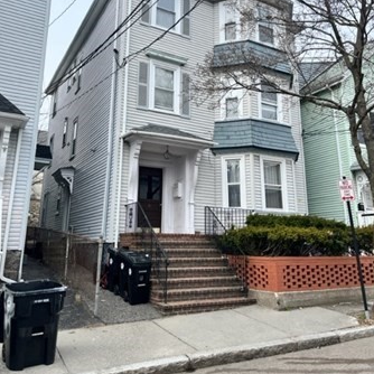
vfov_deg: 52.0
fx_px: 379
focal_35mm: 31
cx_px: 188
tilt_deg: +15.1
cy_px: 141
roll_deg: -0.4
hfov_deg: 52.5
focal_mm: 5.1
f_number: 1.6
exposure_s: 1/2024
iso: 50
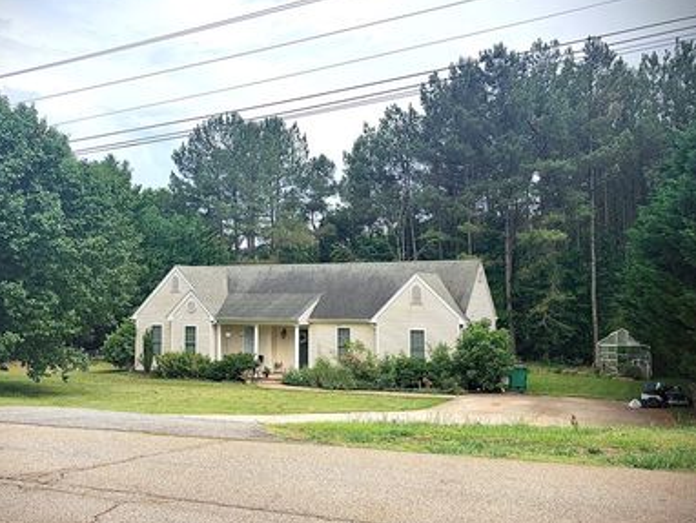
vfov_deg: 41.8
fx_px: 684
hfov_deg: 53.8
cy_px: 258
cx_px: 304
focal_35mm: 34
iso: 50
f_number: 1.6
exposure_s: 1/3279
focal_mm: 5.96
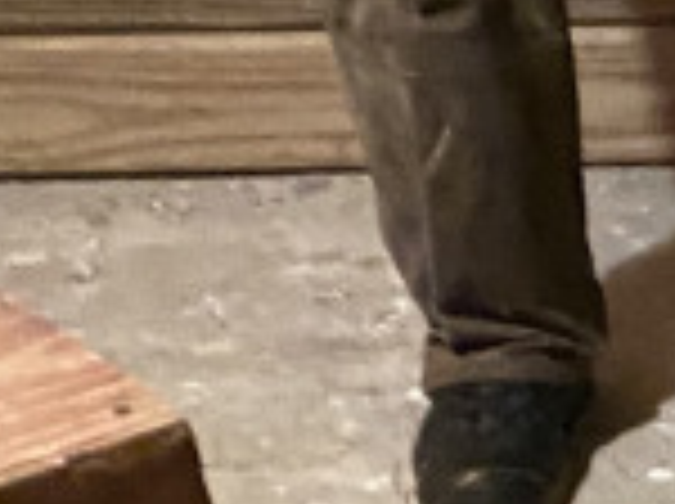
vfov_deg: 7.8
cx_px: 1629
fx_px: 3465
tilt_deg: -36.4
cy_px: 1107
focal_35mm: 178
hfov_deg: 9.8
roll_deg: +0.4
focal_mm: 4.25
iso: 800
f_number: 1.8
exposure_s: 1/30
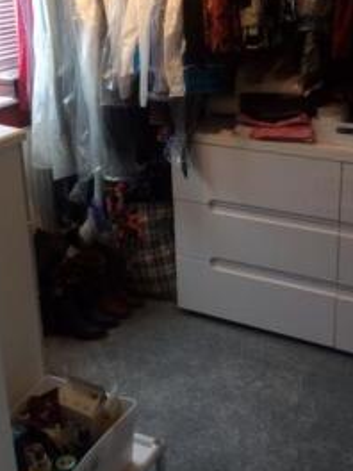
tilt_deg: -17.6
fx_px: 653
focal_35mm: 48
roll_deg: +2.3
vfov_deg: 39.3
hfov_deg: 30.3
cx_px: 191
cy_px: 167
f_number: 2.2
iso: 80
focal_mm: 4.15
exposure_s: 1/33
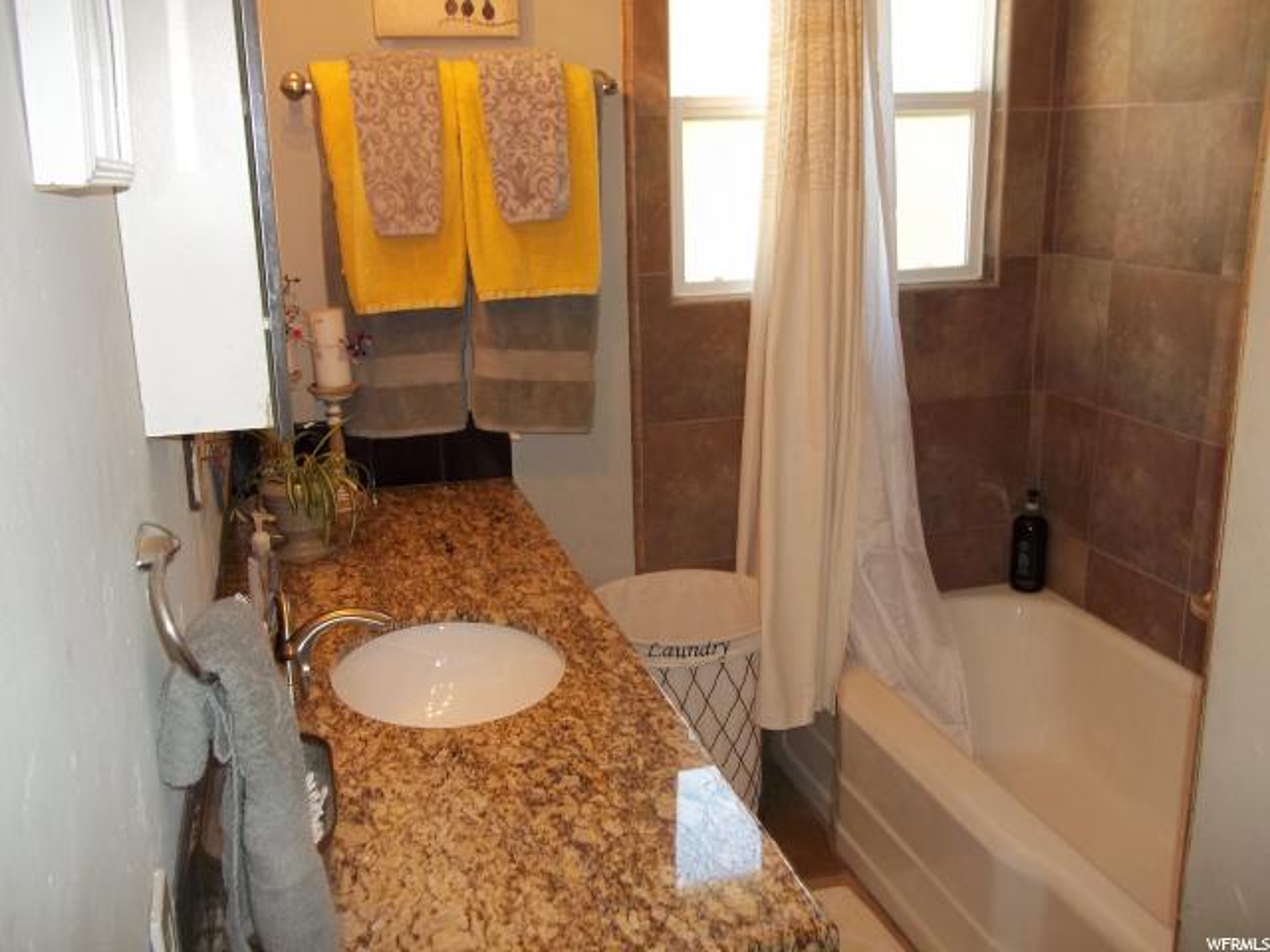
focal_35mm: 32
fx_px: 1174
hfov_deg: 56.8
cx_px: 635
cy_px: 476
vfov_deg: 44.2
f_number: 2.9
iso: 80
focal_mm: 5.7
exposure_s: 1/30
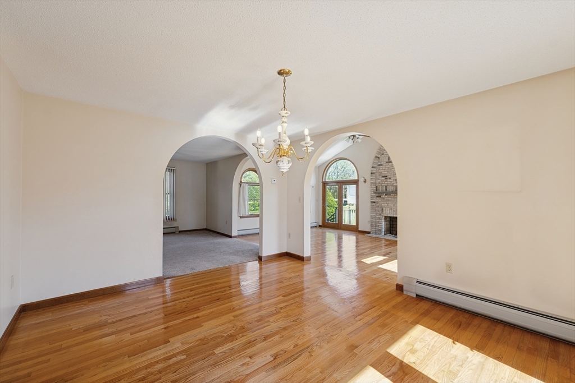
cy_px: 192
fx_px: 224
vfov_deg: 81.2
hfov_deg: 104.2
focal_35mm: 14
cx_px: 288
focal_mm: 14
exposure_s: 1/125
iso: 400
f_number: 8
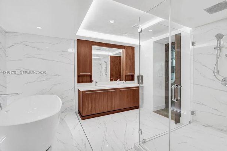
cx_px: 120
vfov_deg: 70.3
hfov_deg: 93.3
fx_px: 107
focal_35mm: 17
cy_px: 73
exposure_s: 1/100
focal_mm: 16
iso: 800
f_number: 4
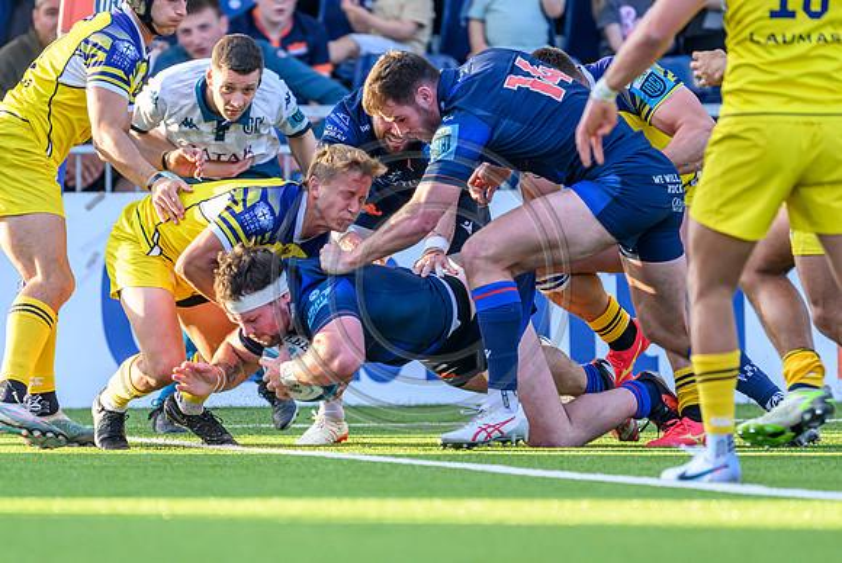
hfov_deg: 2.4
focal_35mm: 865
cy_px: 424
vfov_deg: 1.6
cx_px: 317
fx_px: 20245
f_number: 4
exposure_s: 1/1000
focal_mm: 560
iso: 1250
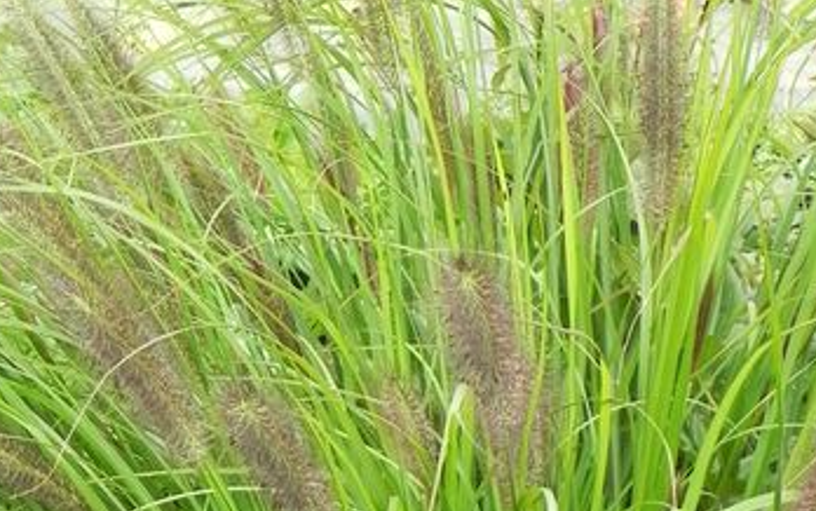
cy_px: 785
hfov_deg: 18.6
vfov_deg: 11.2
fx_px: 2492
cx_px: 406
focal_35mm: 112
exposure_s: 1/125
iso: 160
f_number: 3.5
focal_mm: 8.2
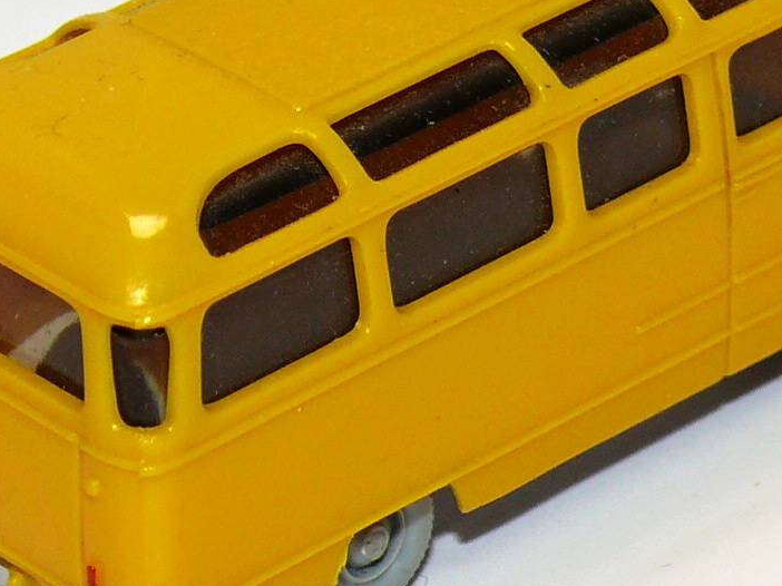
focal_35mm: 285
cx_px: 416
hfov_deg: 7.0
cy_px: 234
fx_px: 6436
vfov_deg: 5.2
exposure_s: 1/30
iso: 100
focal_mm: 14.8
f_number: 4
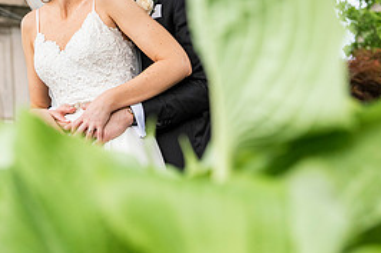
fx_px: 1893
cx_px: 93
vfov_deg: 7.6
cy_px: -11
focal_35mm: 179
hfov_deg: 11.5
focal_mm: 82
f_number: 4.5
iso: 1000
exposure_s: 1/500
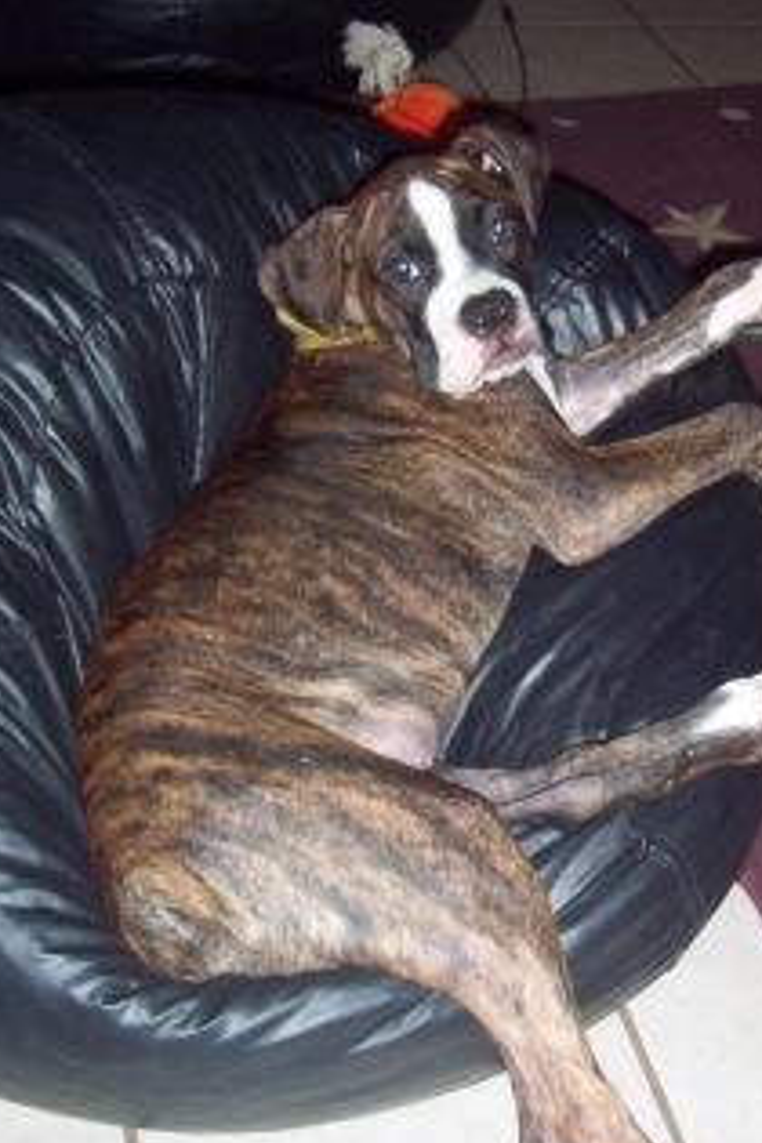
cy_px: 542
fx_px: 1683
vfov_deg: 37.5
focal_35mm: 53
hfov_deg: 25.2
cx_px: 581
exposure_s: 1/30
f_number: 2.76
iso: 140
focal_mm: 5.54
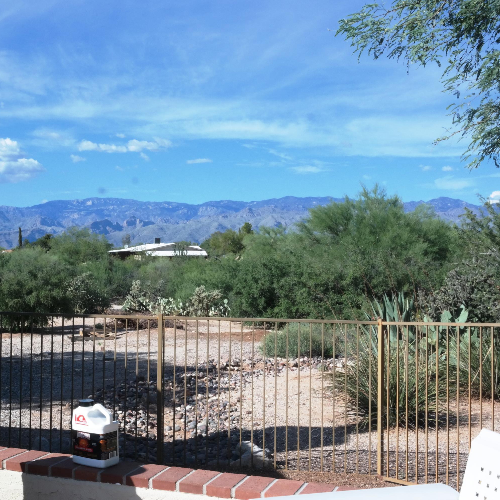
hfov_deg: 36.5
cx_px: 172
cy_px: 250
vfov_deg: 36.8
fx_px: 752
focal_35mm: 46
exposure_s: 1/180
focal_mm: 24
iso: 400
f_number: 22
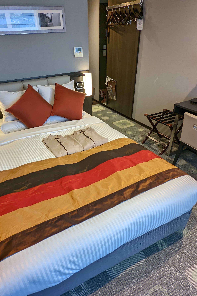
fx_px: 189
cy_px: 153
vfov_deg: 76.1
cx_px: 81
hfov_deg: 54.8
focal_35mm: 23
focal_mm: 2.35
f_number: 2.2
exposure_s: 1/33.3
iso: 54
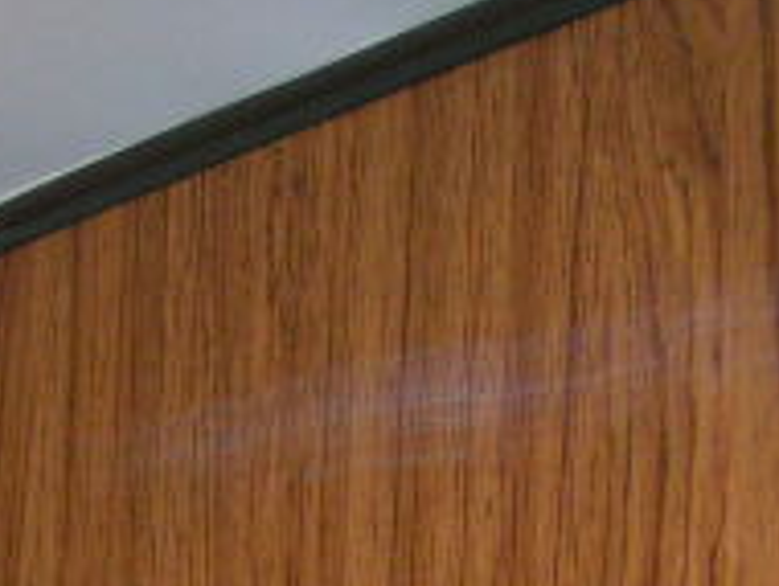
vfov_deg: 11.0
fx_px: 2884
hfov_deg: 15.0
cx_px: -94
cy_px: 951
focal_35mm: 128
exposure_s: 1/40
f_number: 2.8
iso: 200
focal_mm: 5.8
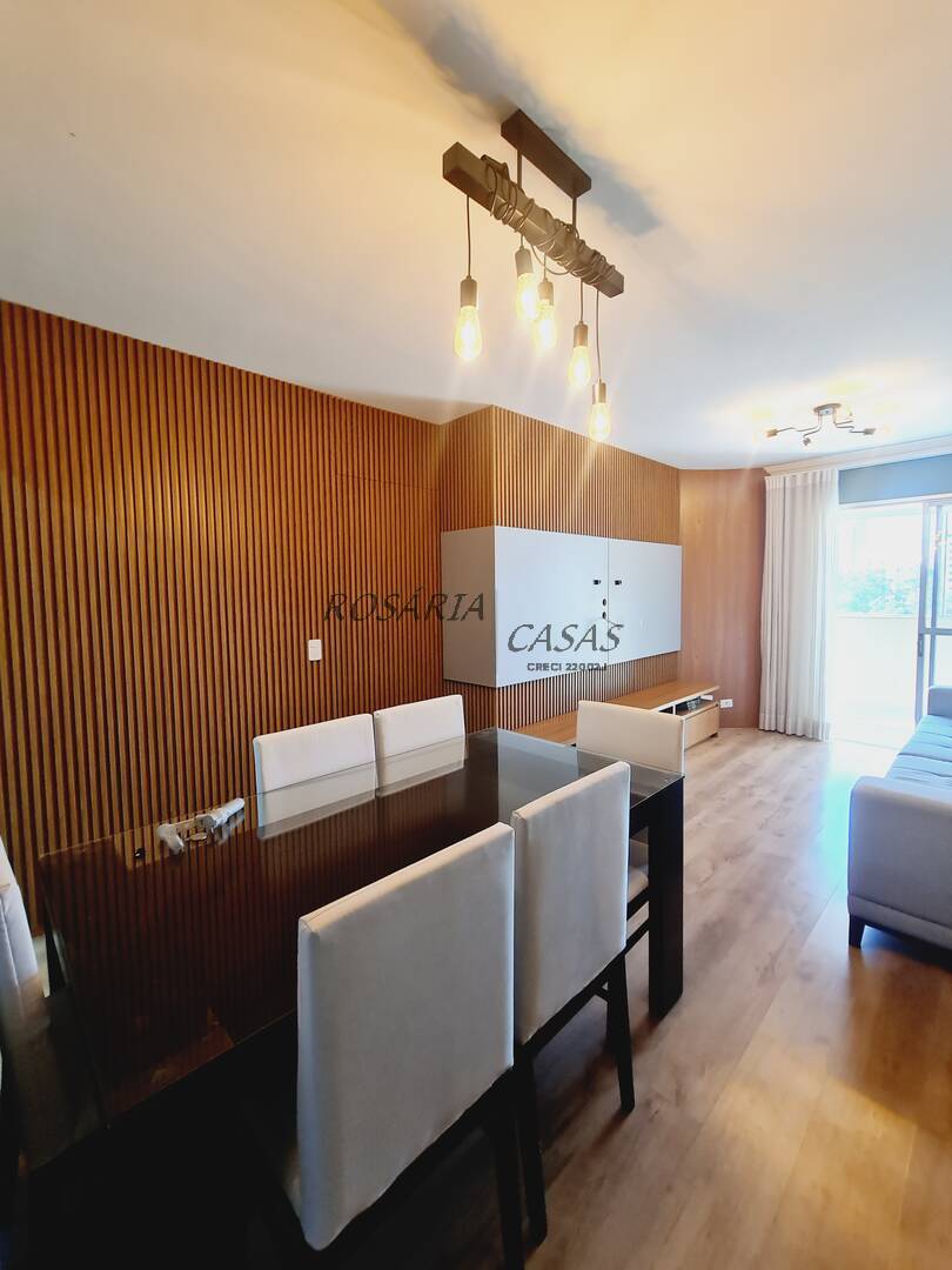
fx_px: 477
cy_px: 635
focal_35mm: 13
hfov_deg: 89.9
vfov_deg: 106.2
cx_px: 476
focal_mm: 2.2
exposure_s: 1/60
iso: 250
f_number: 2.2
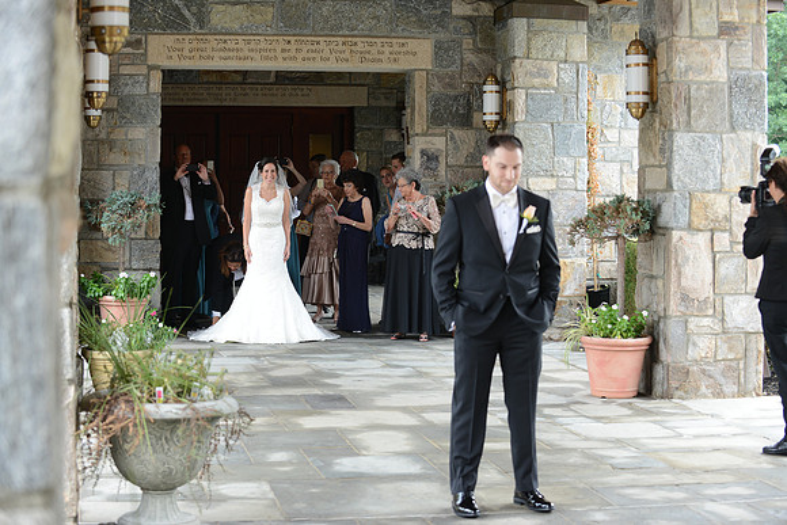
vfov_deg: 19.5
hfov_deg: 28.8
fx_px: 1531
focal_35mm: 70
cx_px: 394
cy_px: 262
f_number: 5
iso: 320
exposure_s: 1/80
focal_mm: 70
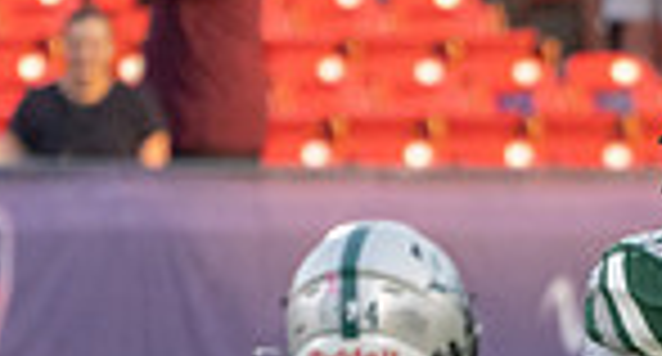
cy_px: 685
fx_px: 33730
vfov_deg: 0.6
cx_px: 844
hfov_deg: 1.1
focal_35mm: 1942
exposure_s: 1/1250
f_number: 5.6
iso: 2500
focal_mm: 400
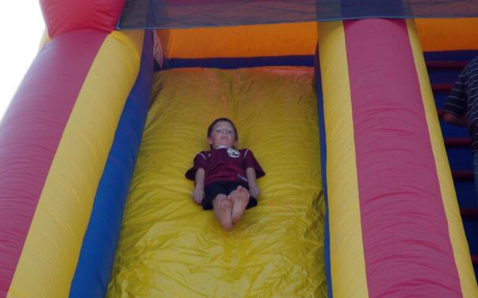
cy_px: 166
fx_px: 1472
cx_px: 228
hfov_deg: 18.4
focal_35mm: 113
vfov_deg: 11.6
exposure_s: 1/80
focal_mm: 70
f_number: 13
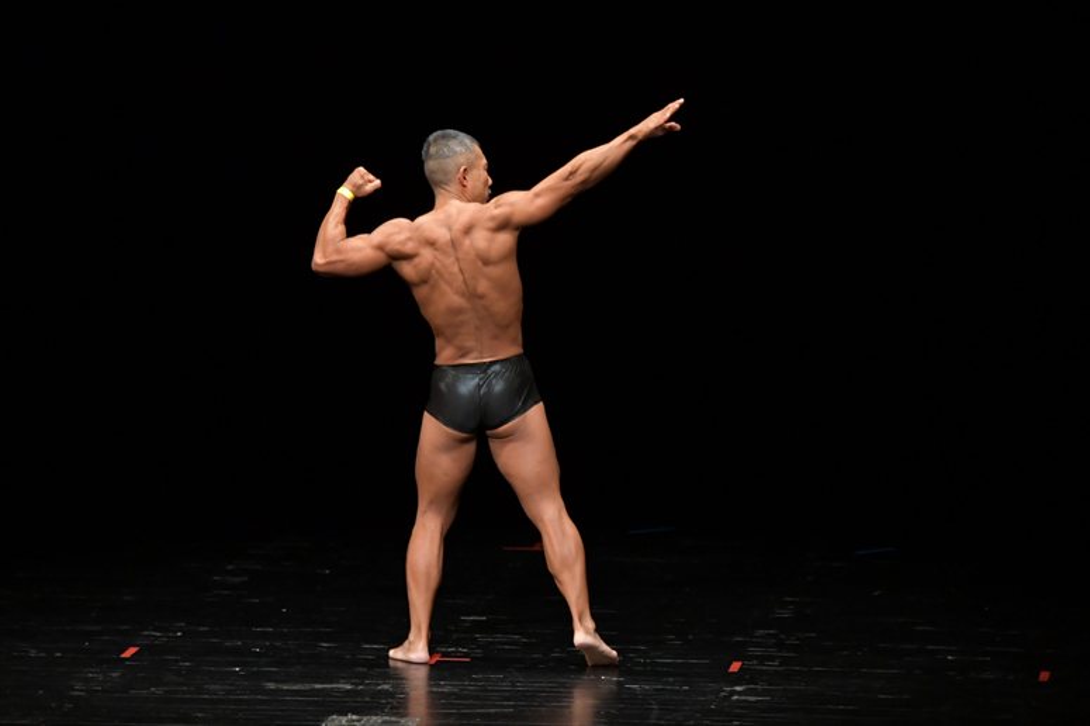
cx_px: 545
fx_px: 8171
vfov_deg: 5.1
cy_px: 363
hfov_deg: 7.6
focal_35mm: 270
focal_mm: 180
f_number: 5.6
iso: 3200
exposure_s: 1/400
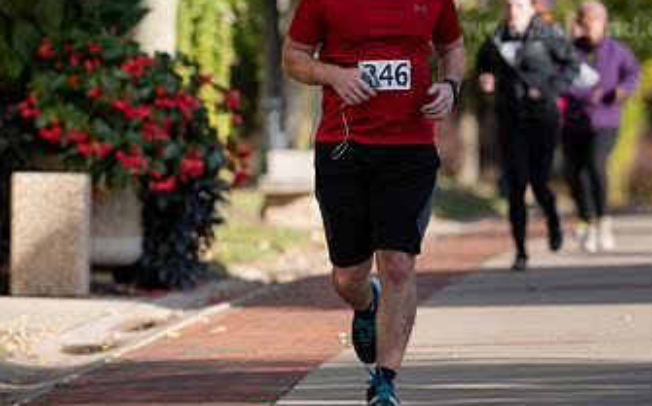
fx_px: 9413
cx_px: 374
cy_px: 69
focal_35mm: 530
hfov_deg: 4.0
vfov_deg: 2.5
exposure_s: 1/500
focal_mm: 300
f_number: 4.5
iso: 200
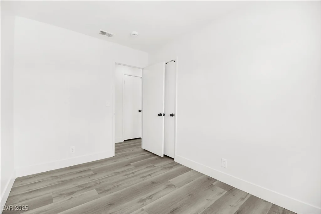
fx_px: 134
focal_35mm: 15
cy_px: 107
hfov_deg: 100.4
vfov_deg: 77.3
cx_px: 160
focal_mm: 10
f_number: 6.3
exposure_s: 1/60
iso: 500
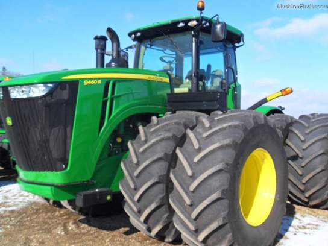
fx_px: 332
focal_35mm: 35
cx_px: 164
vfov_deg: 40.7
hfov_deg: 52.6
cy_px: 123
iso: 80
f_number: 8.2
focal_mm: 6.3
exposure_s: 1/125
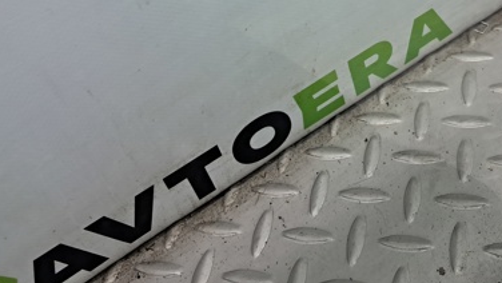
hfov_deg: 40.9
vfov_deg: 22.7
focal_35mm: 50
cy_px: -22
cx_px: 327
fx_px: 666
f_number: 1.8
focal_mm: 4
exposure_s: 1/60
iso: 160
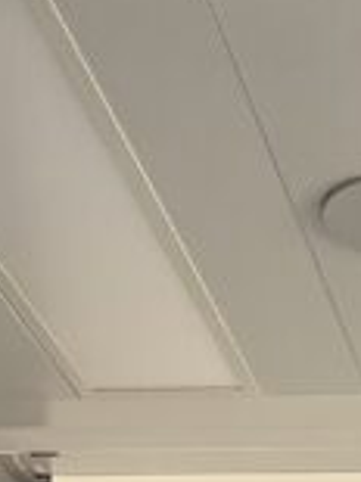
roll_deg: -0.5
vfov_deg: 9.5
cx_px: 678
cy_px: 1471
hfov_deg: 8.9
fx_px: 2214
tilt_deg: -6.4
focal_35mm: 159
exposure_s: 1/111
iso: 200
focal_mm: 6.76
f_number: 1.78
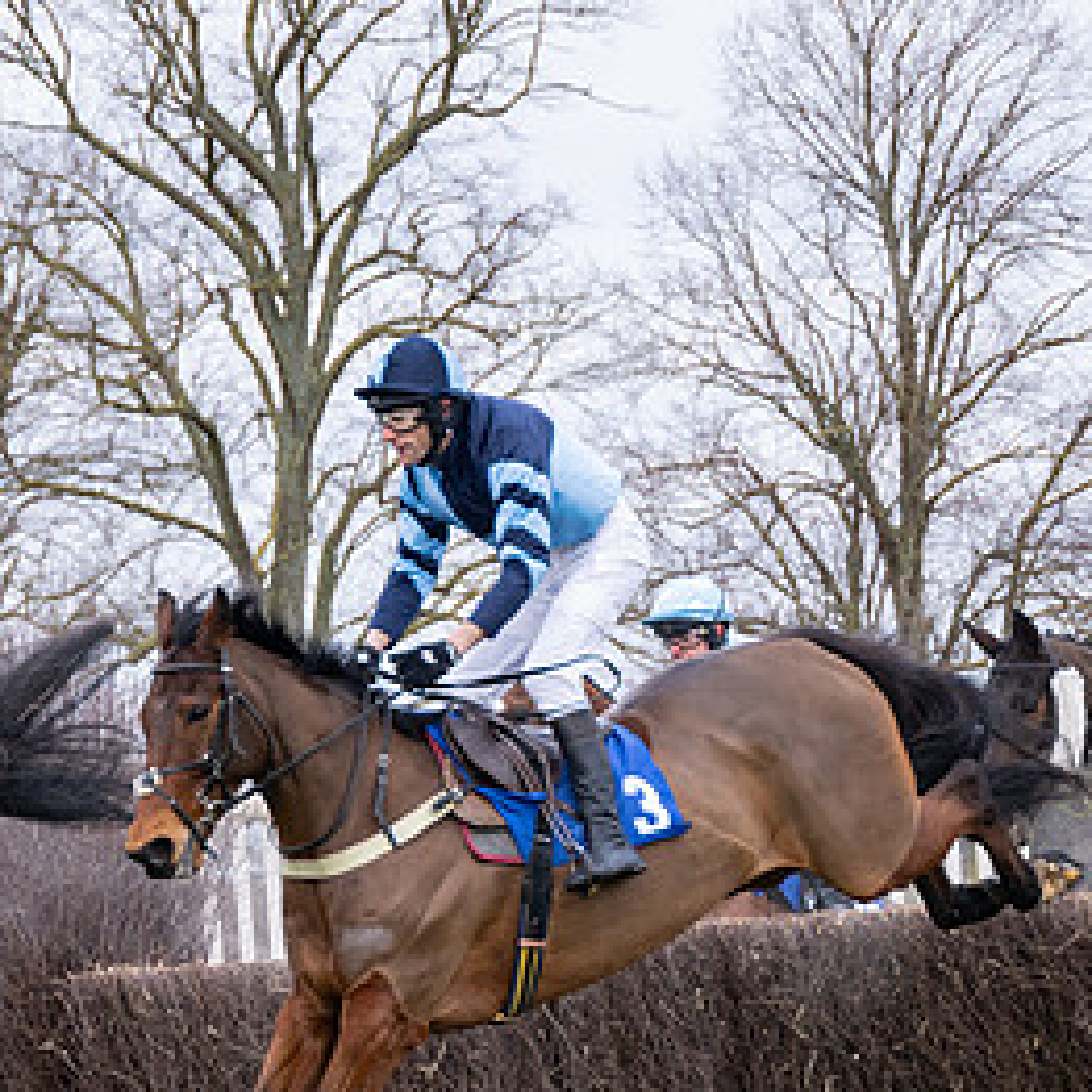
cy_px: 861
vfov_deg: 7.1
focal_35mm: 245
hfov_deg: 7.1
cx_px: 362
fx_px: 8744
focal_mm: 98
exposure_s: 1/1000
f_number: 4
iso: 800
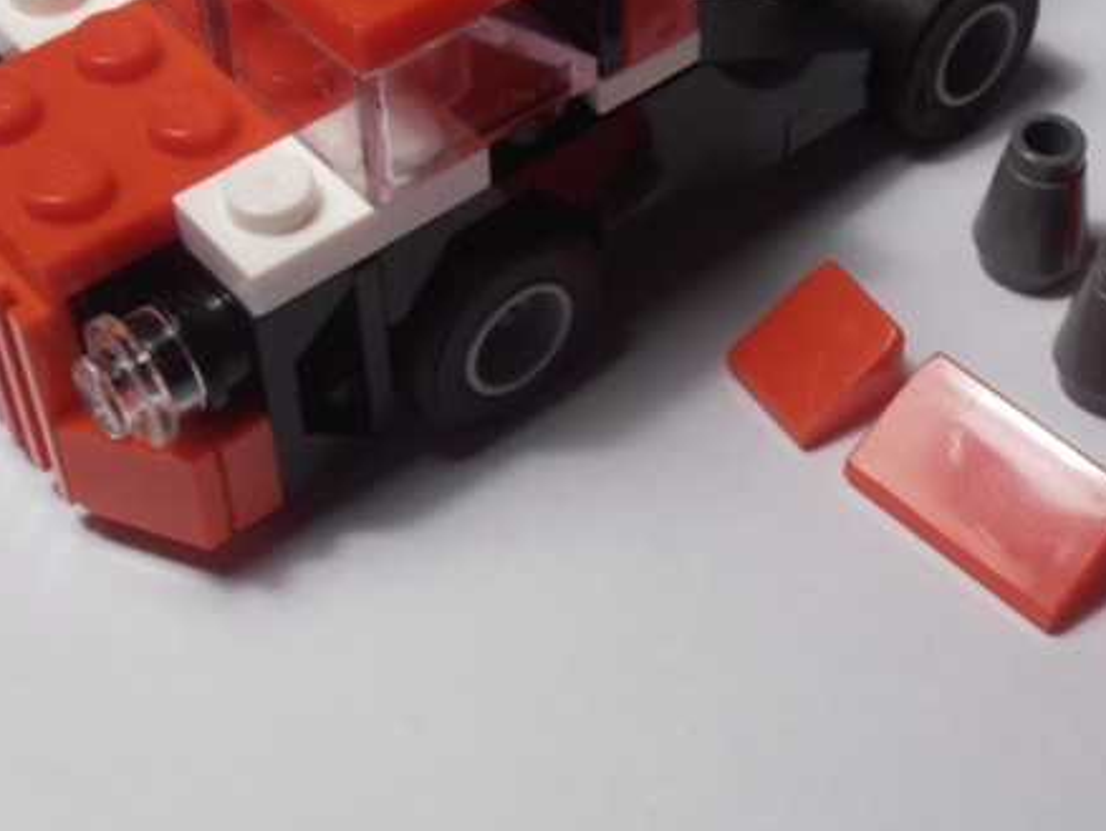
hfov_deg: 25.6
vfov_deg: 19.2
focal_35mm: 76
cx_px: 682
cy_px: 153
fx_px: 2430
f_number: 3.9
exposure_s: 1/50
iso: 80
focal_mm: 6.61
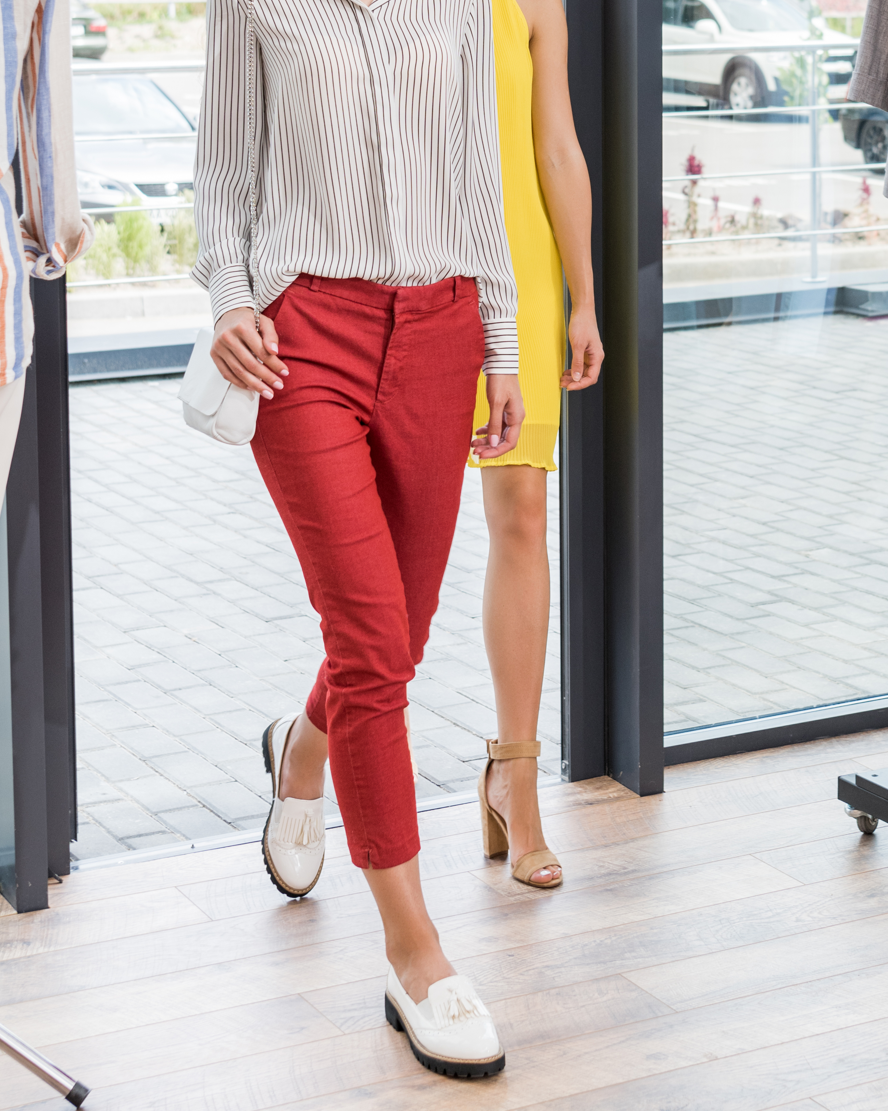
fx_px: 2661
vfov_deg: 23.1
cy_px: 161
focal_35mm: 81
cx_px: 574
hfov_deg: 18.9
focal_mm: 38
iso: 200
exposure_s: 1/200
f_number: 4
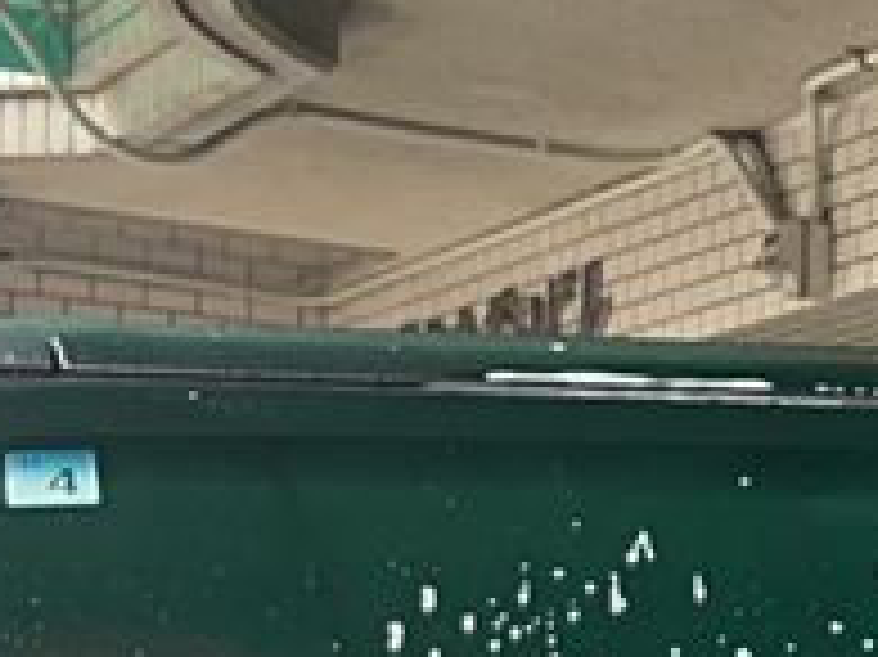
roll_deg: -1.6
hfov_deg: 9.7
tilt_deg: -2.2
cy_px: 1210
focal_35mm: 171
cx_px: 2350
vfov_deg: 8.3
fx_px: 4335
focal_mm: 5.1
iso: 32
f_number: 1.6
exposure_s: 1/129
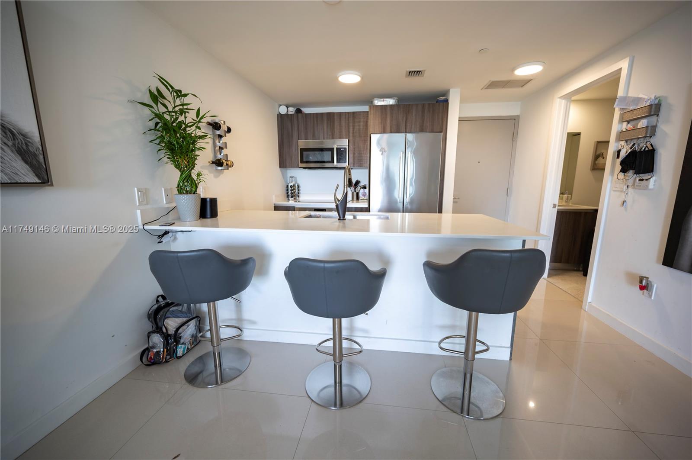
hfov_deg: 104.3
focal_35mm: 14
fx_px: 269
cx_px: 346
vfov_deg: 81.1
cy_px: 230
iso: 100
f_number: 4
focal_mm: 14
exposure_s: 1/13
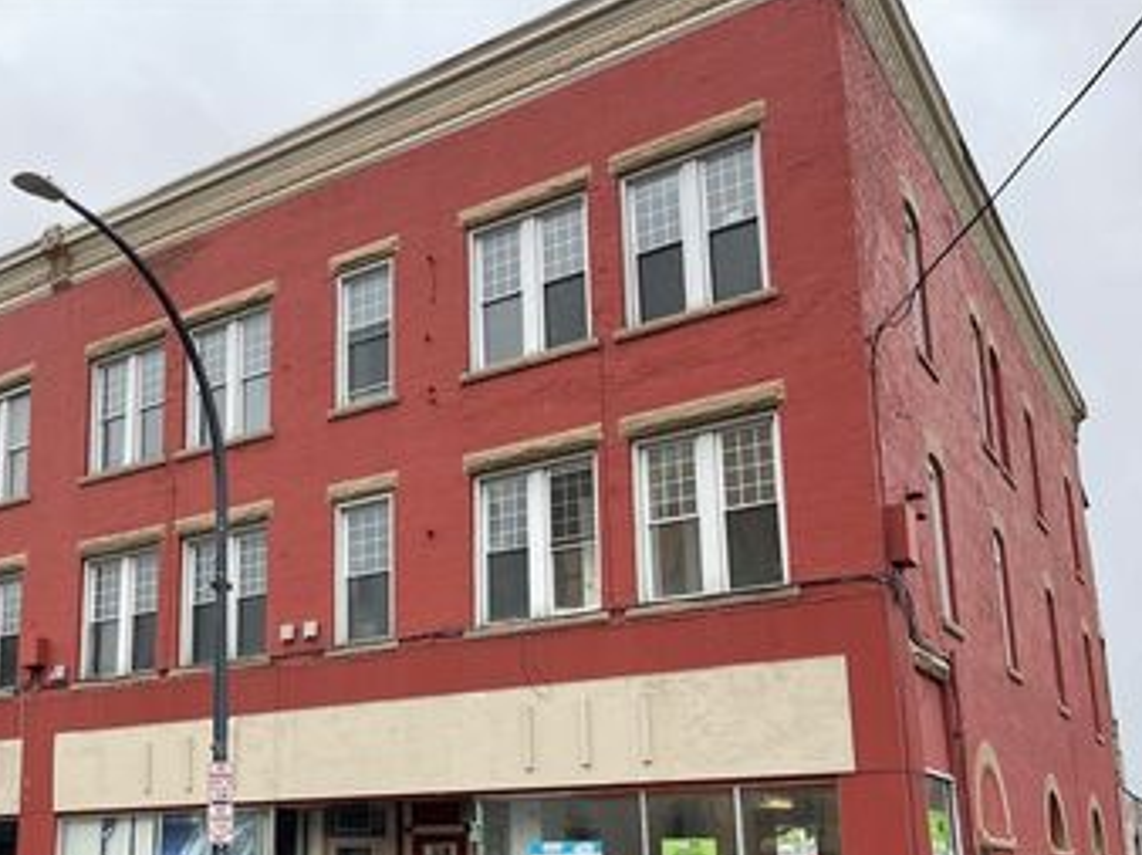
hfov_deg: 48.8
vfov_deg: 37.8
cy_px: 624
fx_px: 1220
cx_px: 334
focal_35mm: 37
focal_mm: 5.1
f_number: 1.6
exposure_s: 1/121
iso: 50
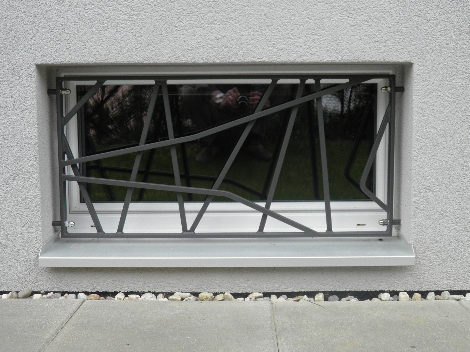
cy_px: 176
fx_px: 597
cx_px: 235
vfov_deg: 32.9
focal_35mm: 44
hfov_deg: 42.9
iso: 50
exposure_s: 1/50
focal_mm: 7.9
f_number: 3.3
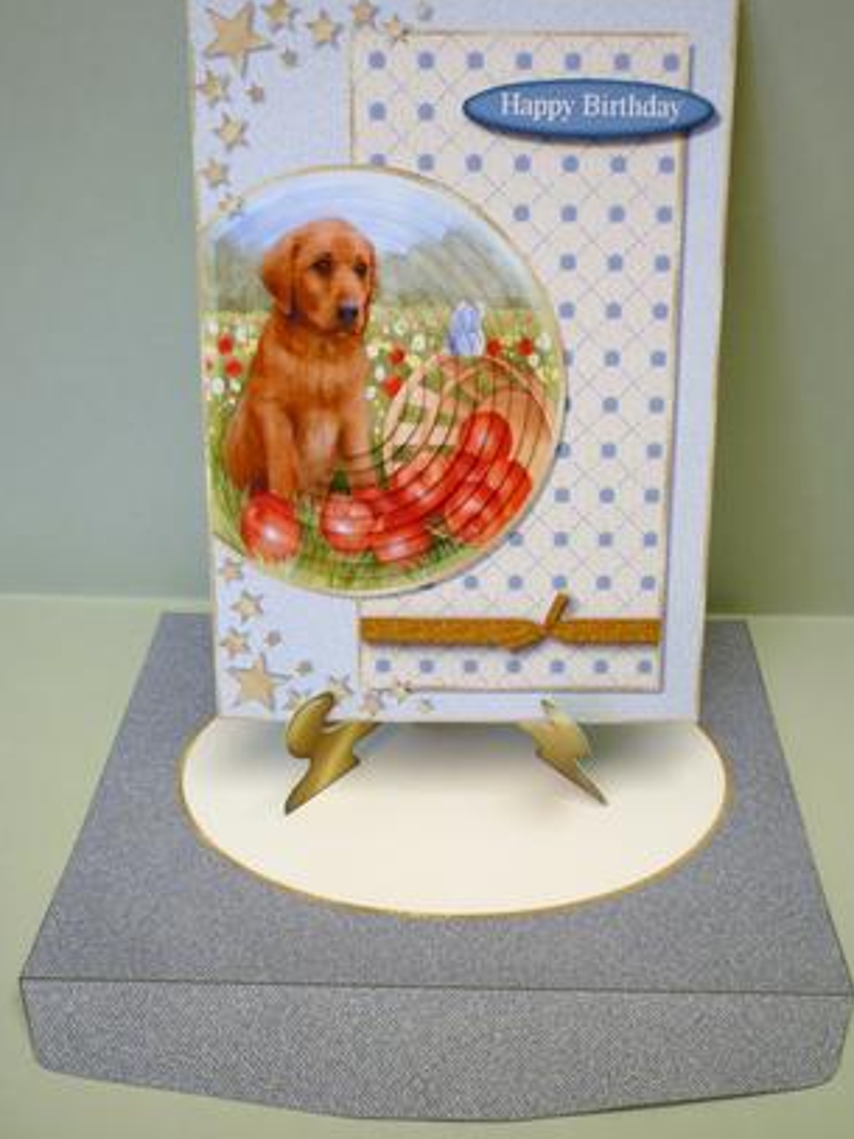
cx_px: 465
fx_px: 1053
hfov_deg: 44.1
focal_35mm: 32
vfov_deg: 56.8
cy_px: 537
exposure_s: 1/40
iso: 80
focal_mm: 5.2
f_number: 3.3
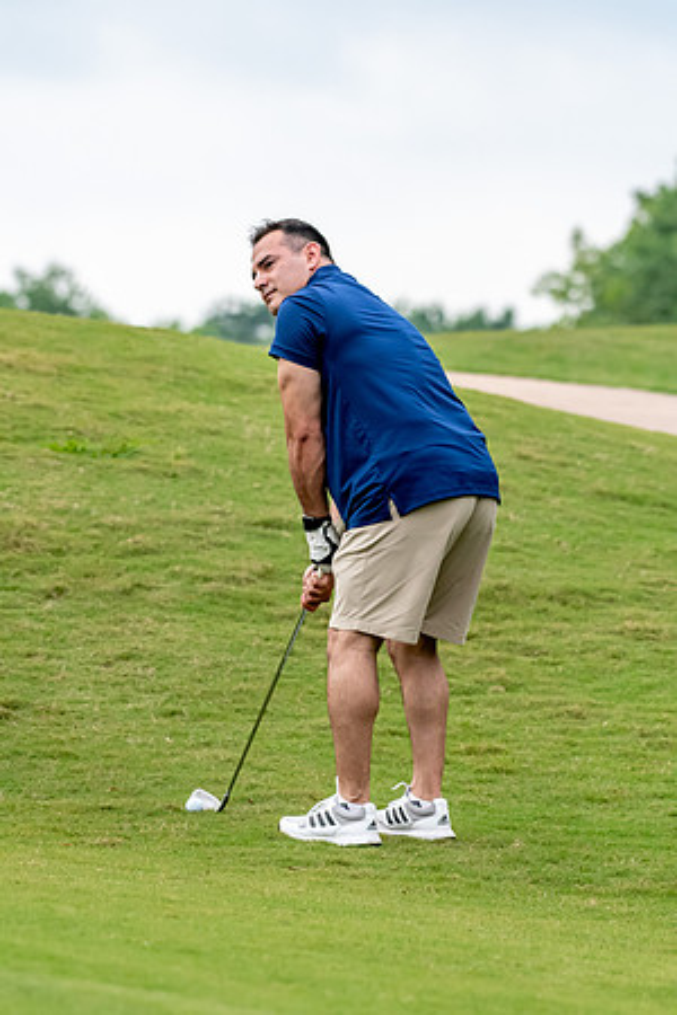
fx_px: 8462
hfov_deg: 4.6
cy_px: 508
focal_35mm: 300
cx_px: 338
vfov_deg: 6.9
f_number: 5.6
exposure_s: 1/2000
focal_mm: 200
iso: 1800
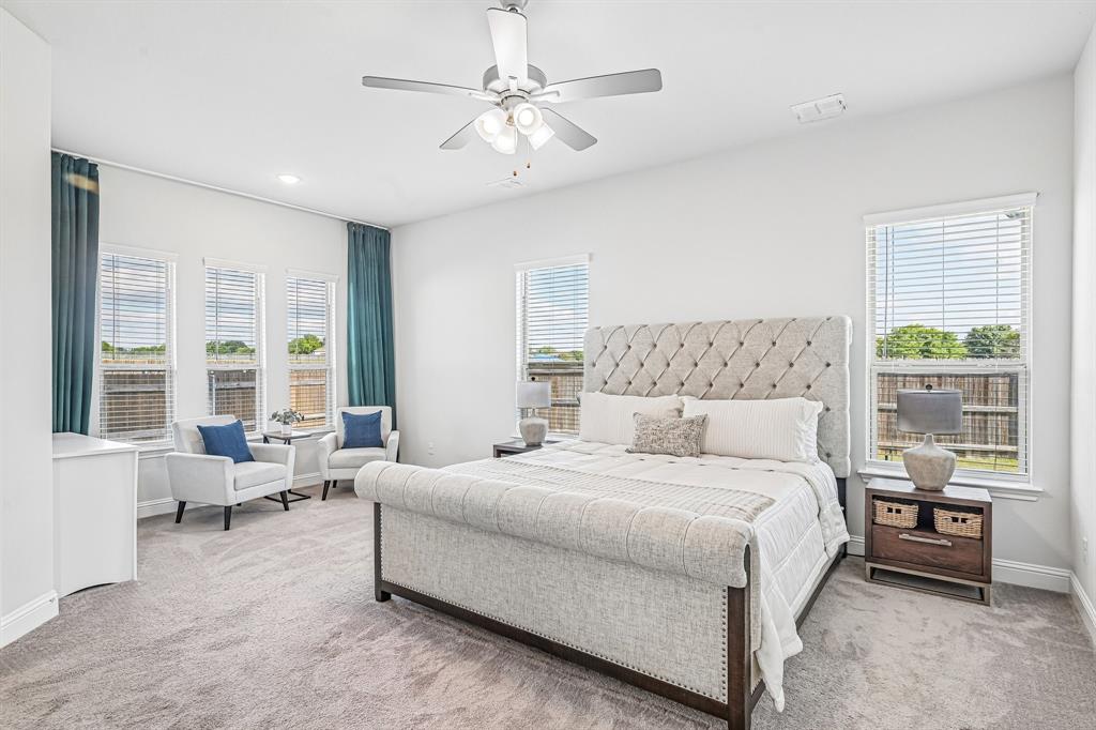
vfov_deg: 67.3
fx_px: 548
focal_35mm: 18
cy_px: 365
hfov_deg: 90.0
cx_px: 548
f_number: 8
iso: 400
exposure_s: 1/60
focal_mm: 18
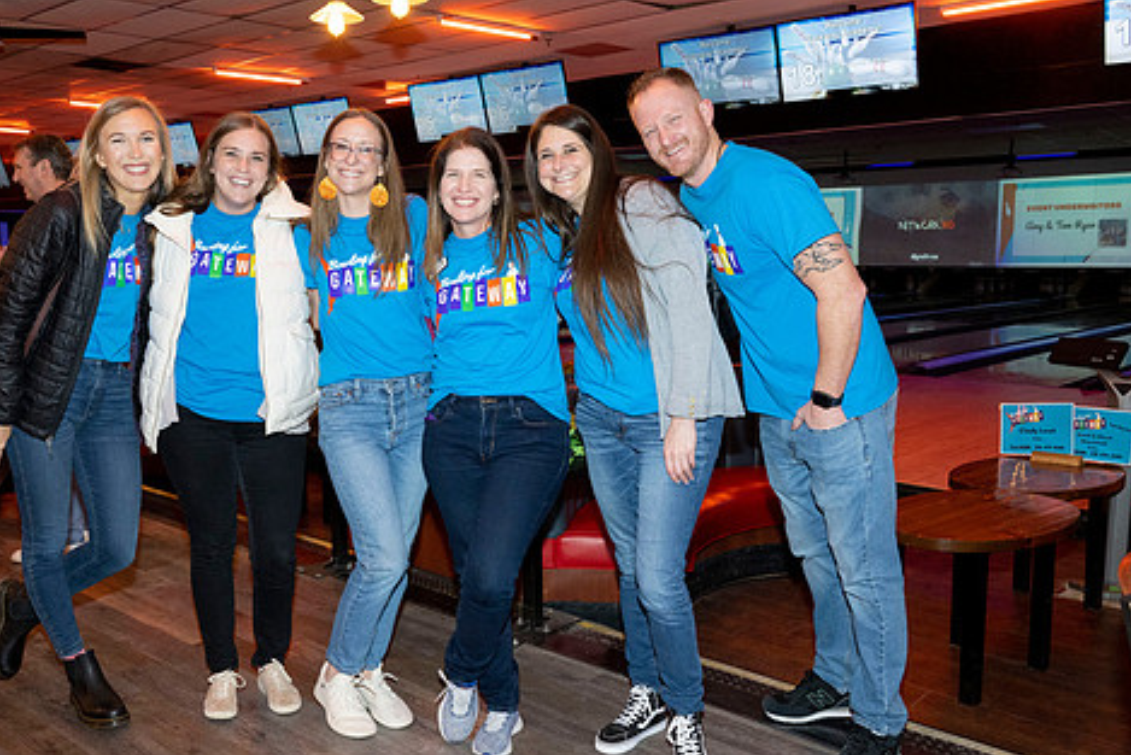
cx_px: 446
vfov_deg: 38.9
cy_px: 387
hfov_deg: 55.3
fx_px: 1068
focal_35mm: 34
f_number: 5.6
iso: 1600
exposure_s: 1/80
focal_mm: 27.5
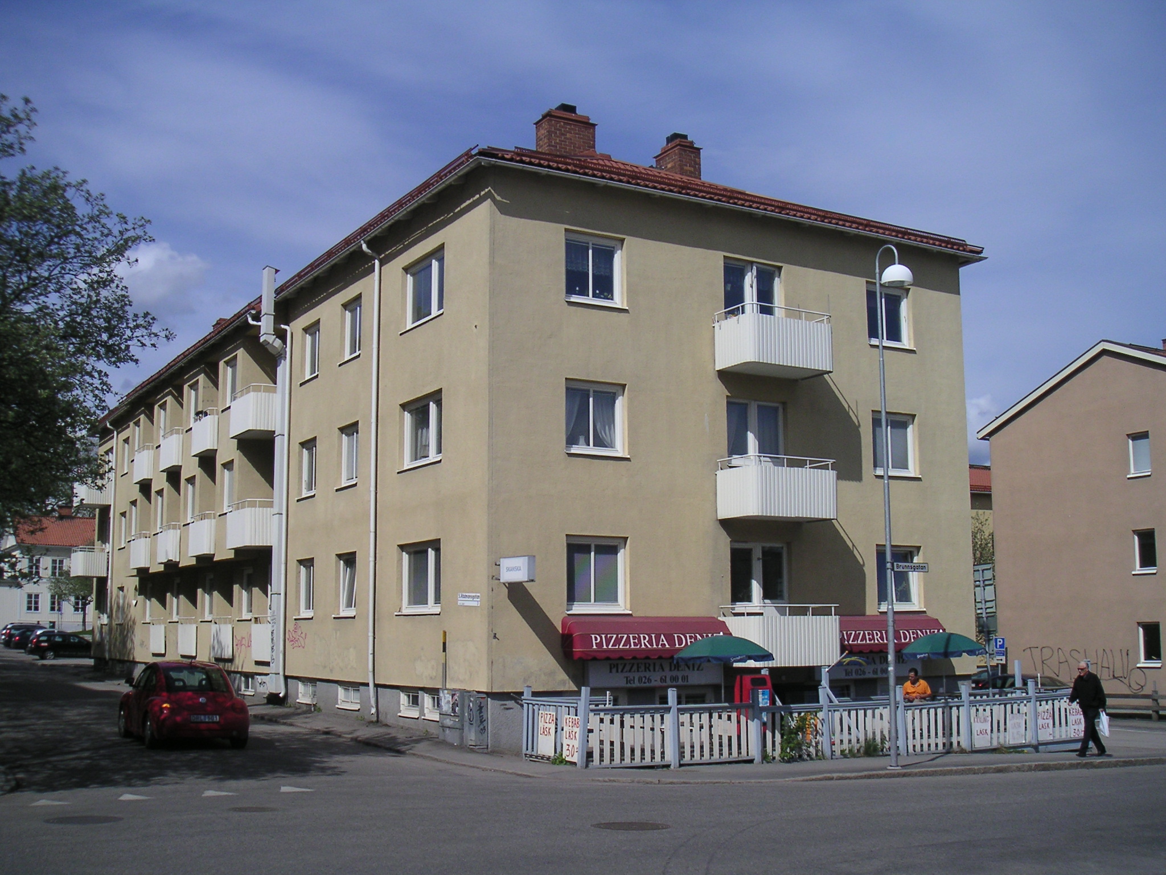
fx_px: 1280
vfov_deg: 37.7
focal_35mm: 38
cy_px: 438
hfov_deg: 49.0
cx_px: 583
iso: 50
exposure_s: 1/350
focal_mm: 6
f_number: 6.7
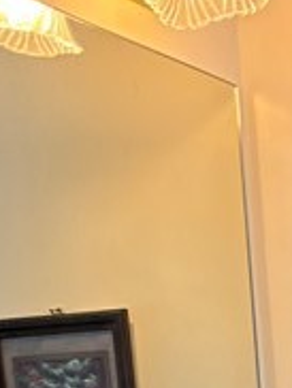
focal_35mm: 146
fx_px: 1638
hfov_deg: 9.7
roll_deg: +0.8
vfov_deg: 10.8
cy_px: 1023
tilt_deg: -11.5
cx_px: 529
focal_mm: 5.96
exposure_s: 1/60
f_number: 1.6
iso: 100
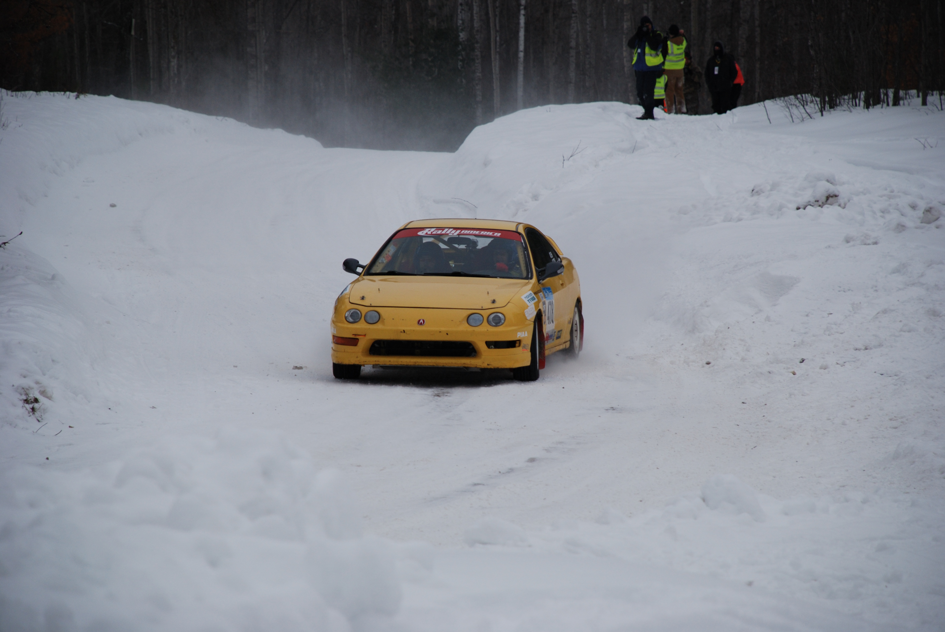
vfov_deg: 6.8
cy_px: 316
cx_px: 472
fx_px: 5322
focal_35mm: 202
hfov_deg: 10.1
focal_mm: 135
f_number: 5.6
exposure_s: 1/200
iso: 200
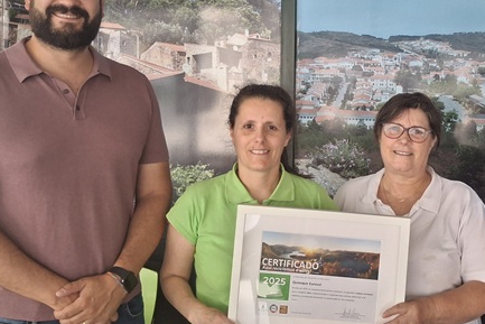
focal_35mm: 48
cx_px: 348
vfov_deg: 28.0
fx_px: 647
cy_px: 121
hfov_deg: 40.2
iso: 125
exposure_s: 1/100
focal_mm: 4.69
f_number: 1.8
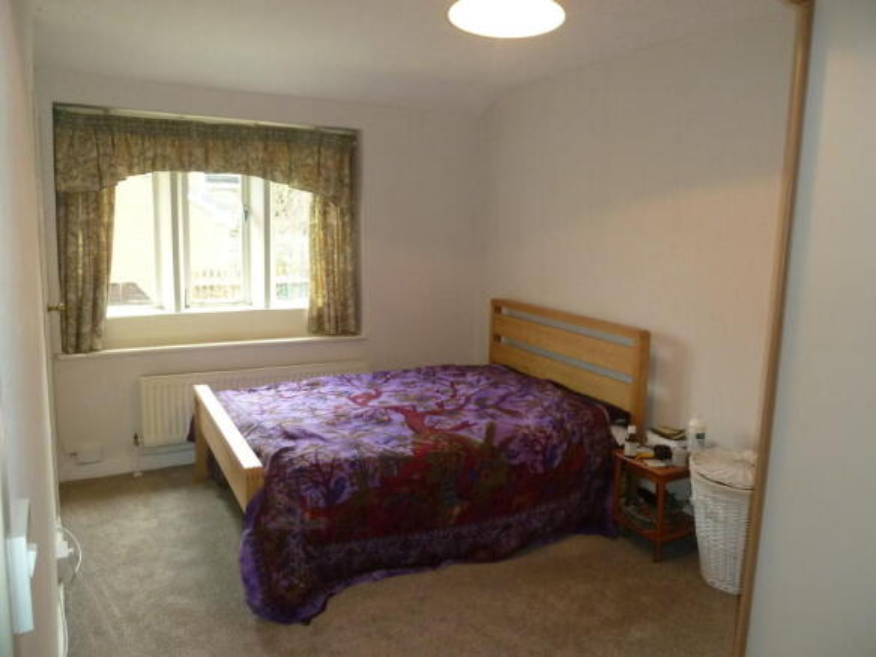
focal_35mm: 25
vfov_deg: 54.9
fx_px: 633
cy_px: 328
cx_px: 438
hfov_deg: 69.4
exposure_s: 1/30
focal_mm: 4.1
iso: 250
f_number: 3.3
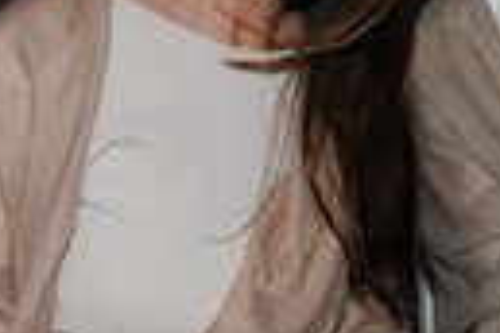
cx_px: 372
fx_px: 1708
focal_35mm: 123
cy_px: 41
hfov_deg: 16.6
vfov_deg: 11.1
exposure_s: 1/60
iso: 800
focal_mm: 22
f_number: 7.1
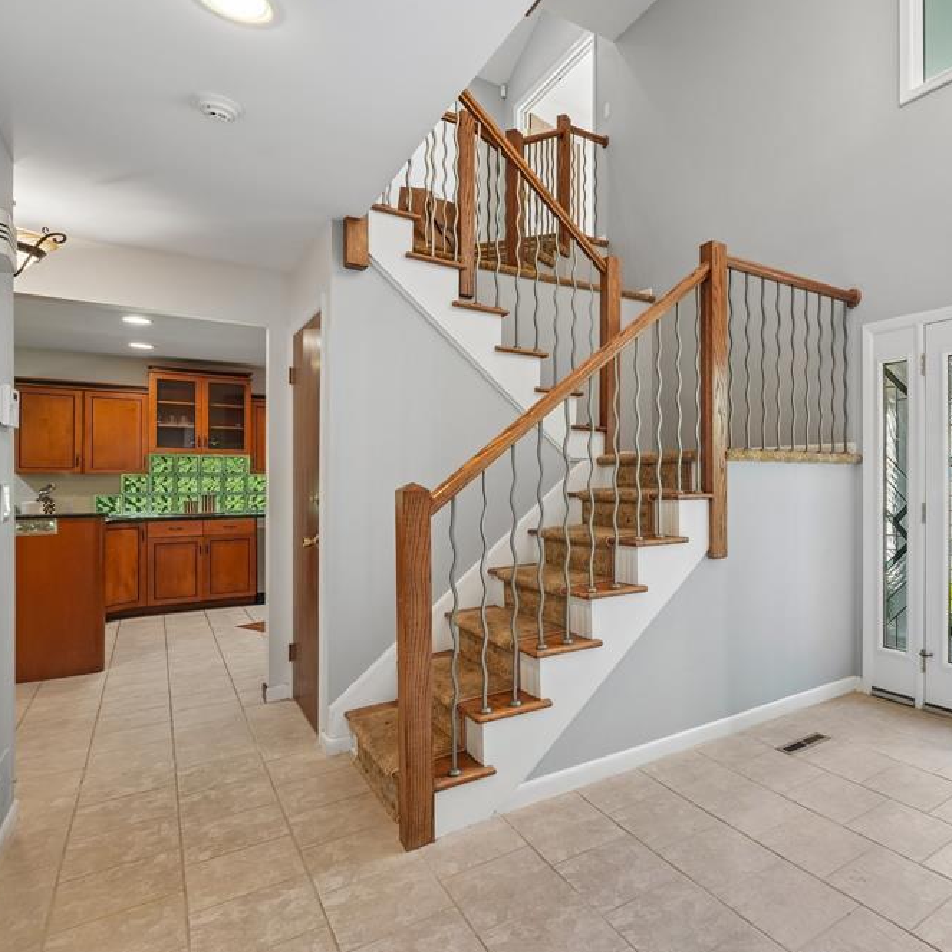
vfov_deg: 72.1
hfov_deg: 68.3
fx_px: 653
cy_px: 475
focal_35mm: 21
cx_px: 694
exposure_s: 1/20
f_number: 8
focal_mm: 16
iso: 400
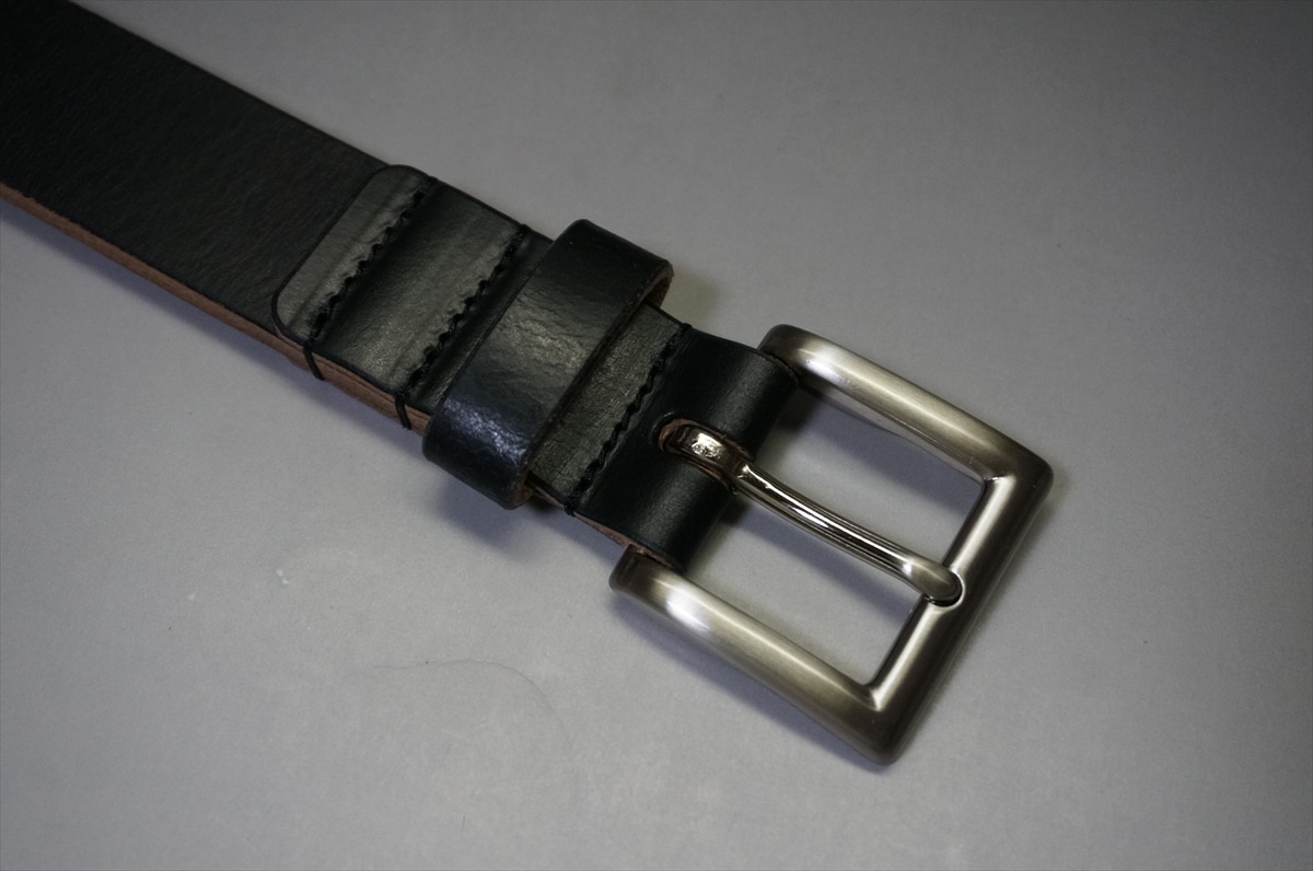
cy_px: 436
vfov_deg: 28.8
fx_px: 1693
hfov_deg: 42.4
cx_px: 656
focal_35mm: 46
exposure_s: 1/160
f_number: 5
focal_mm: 31
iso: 1250
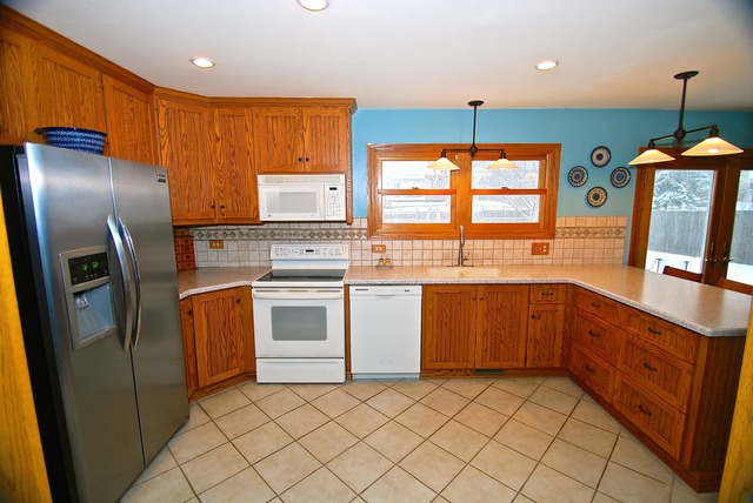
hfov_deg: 100.3
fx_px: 314
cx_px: 376
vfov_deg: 77.4
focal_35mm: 15
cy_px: 252
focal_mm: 10
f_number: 4
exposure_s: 1/60
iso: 200
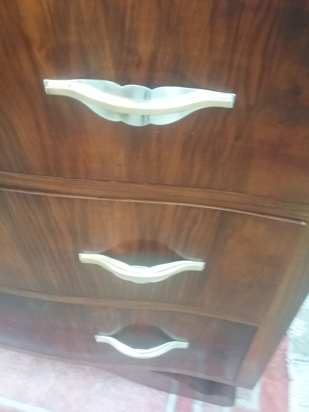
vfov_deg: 58.4
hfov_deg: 45.4
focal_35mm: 31
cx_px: 154
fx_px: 369
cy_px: 206
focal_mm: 3.3
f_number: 2.2
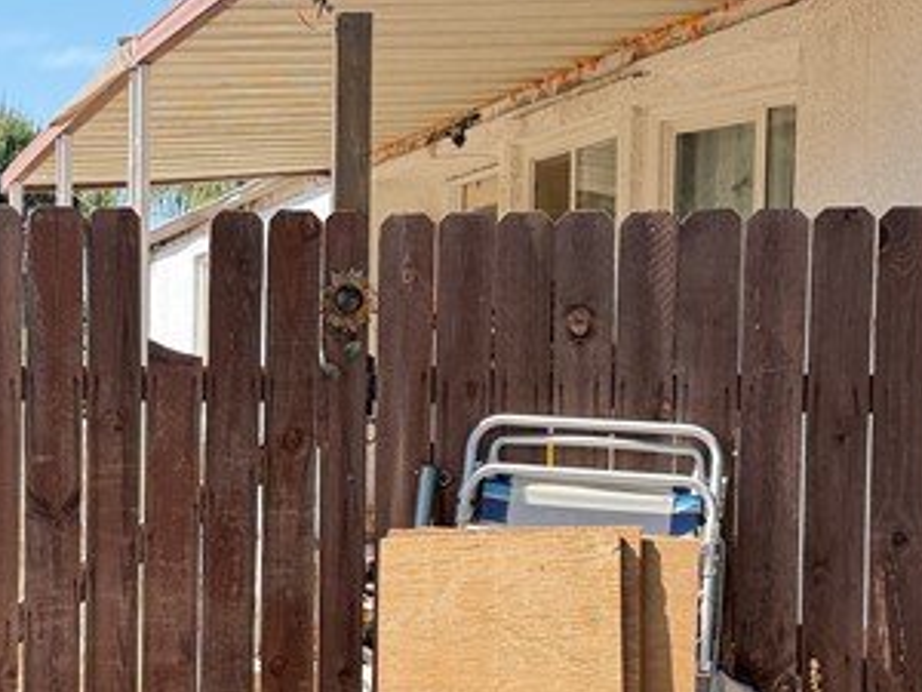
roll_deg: -0.6
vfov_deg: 17.9
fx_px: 2184
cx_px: 123
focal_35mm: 82
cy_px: 477
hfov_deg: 23.3
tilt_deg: -2.0
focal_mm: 6.76
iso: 100
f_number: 1.78
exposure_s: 1/1106
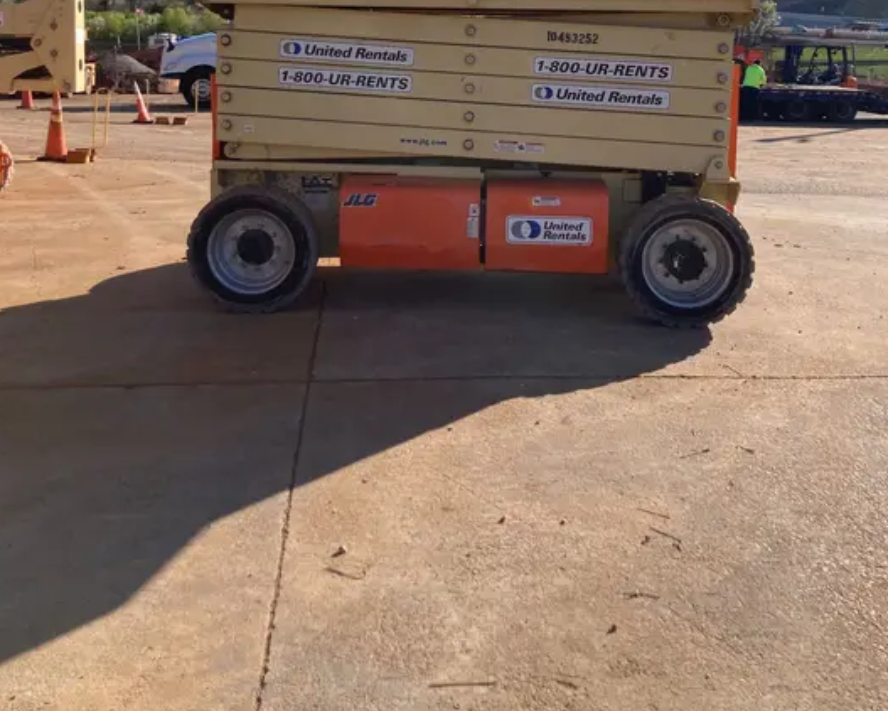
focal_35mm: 38
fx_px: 999
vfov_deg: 37.7
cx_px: 445
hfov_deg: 47.9
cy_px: 137
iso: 25
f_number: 1.8
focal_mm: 3.99
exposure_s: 1/2703
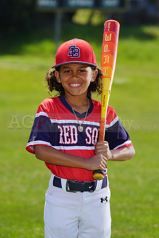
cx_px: 80
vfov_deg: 10.0
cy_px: 119
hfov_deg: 6.7
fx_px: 1364
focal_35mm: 206
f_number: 7.1
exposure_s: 1/250
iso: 100
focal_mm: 206
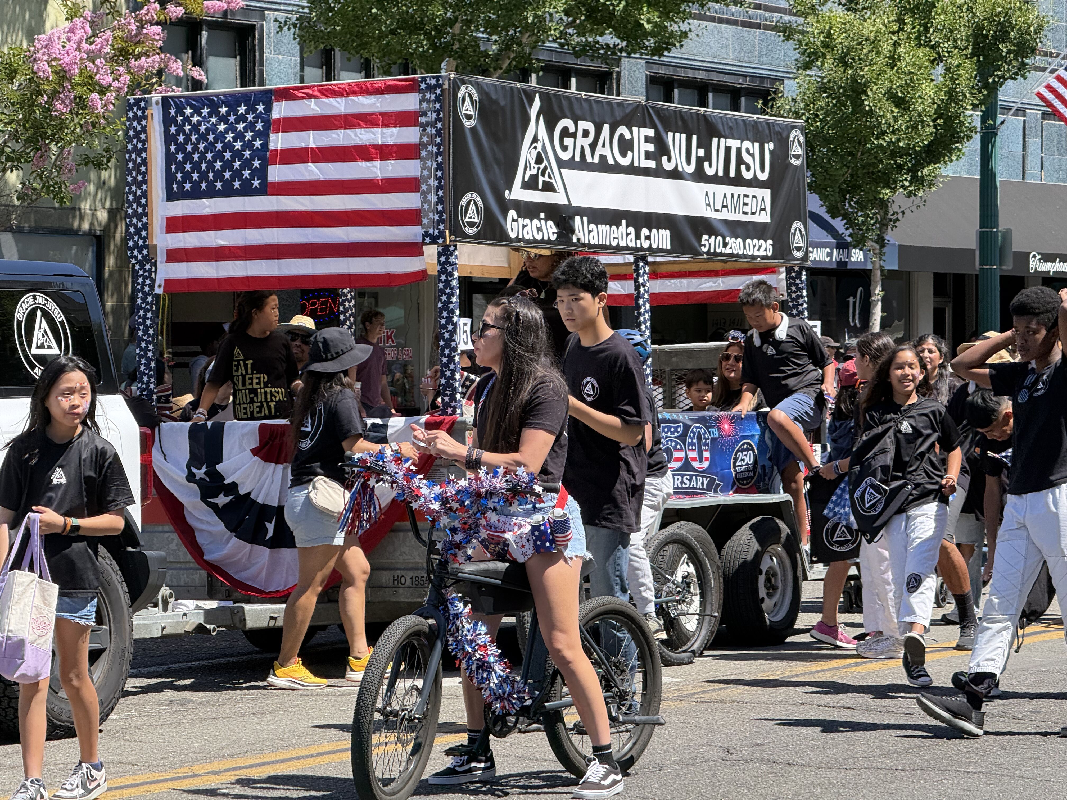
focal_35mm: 120
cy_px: 400
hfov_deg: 16.4
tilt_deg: -0.4
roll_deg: +0.5
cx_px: 534
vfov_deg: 12.3
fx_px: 3699
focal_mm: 15.66
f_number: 2.8
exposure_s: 1/721
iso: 64
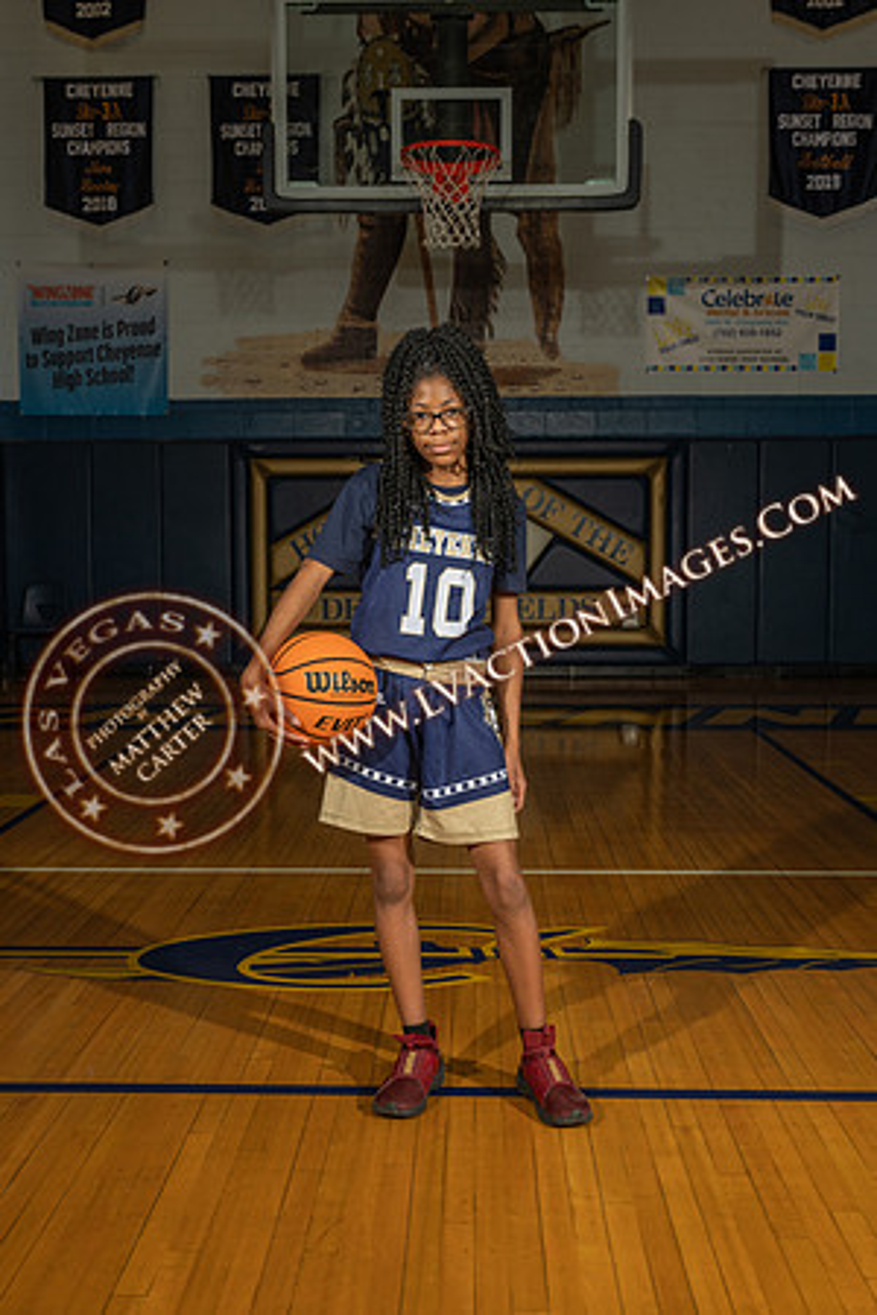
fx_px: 1462
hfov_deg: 33.4
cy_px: 658
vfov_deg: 48.5
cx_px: 438
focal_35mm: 40
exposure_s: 1/200
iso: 160
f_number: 7.1
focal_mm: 40
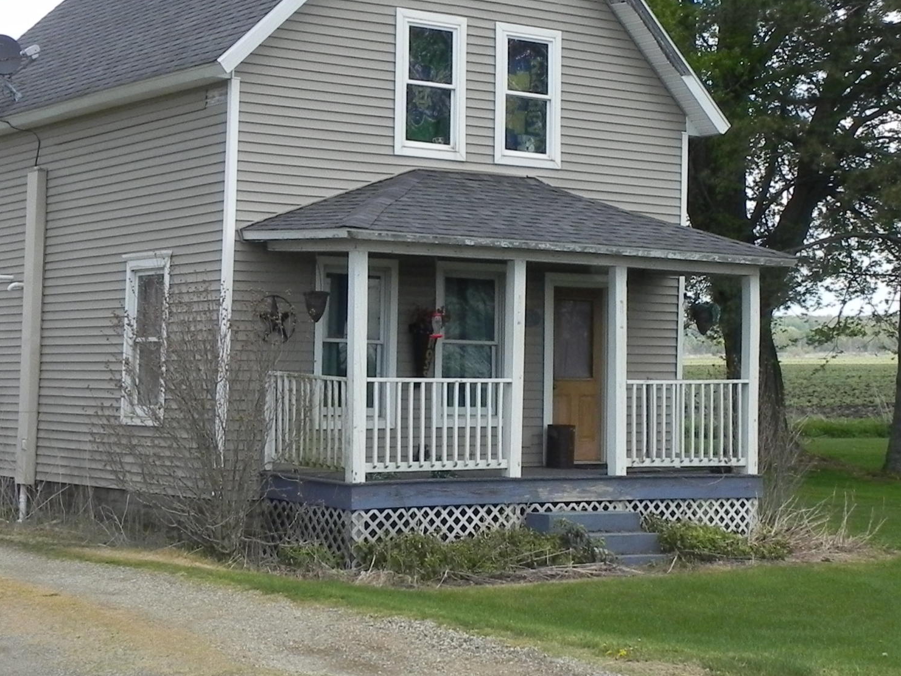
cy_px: 289
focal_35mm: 75
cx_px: 502
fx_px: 1952
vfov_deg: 19.6
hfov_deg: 26.0
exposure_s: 1/400
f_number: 6.3
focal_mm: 6.6
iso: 224
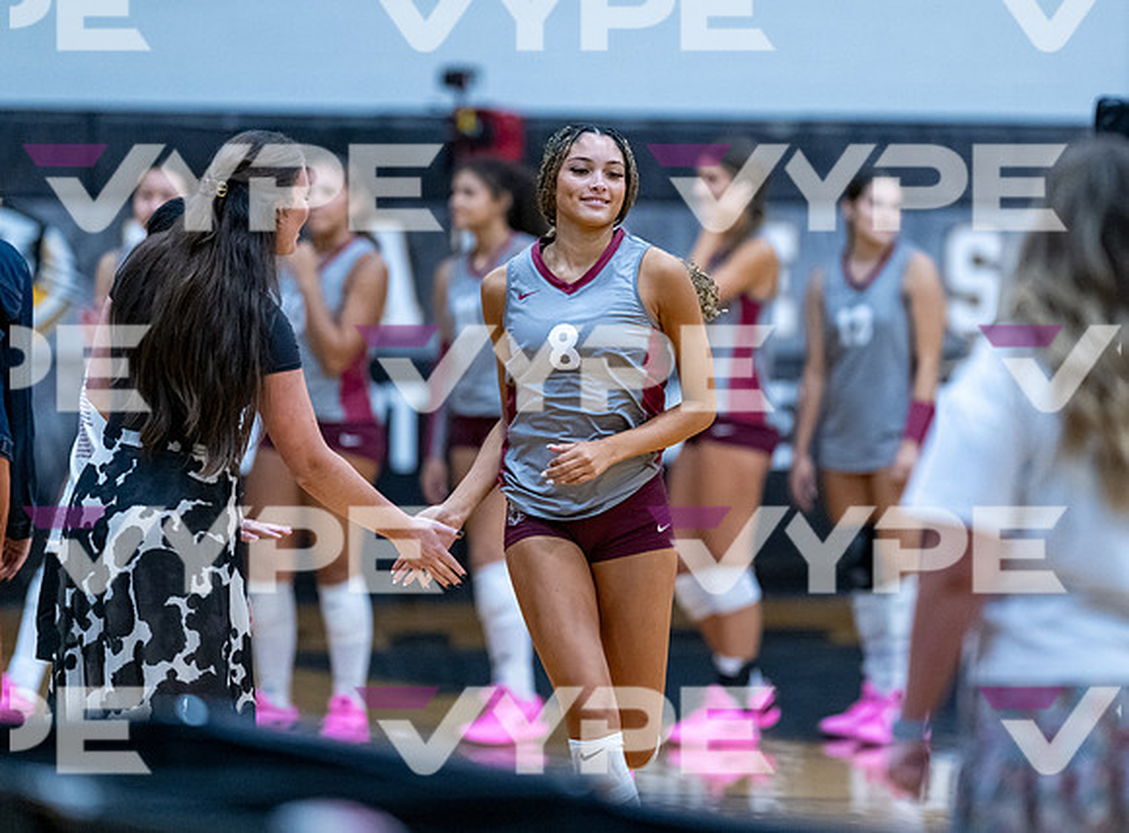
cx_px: 663
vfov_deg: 5.9
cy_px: 366
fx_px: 8075
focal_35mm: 249
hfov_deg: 8.0
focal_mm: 200
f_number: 2
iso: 3200
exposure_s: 1/1600
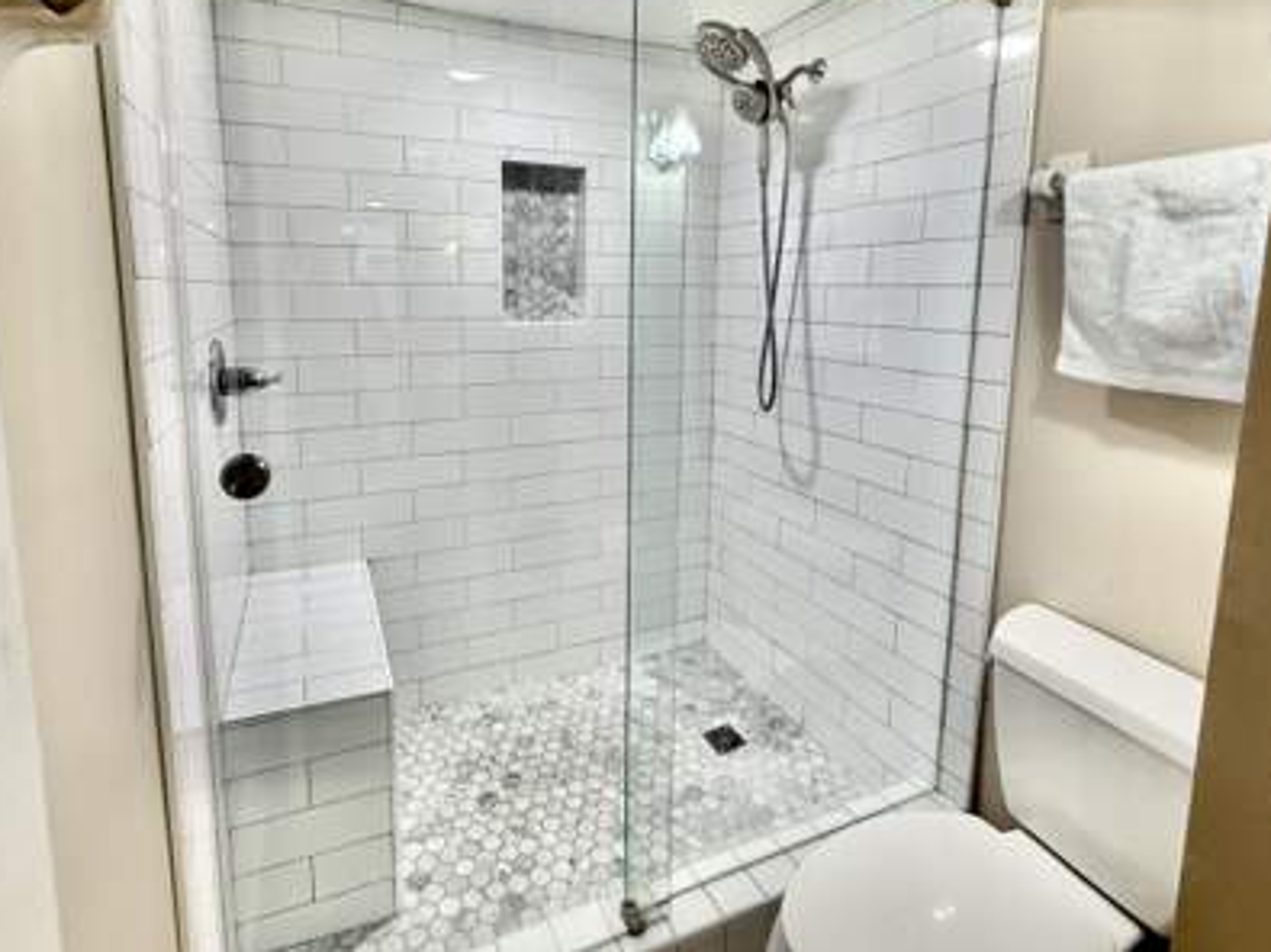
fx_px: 624
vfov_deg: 73.8
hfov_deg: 90.9
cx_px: 598
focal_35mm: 17
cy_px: 378
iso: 125
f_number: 2.2
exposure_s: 1/120
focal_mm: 2.22
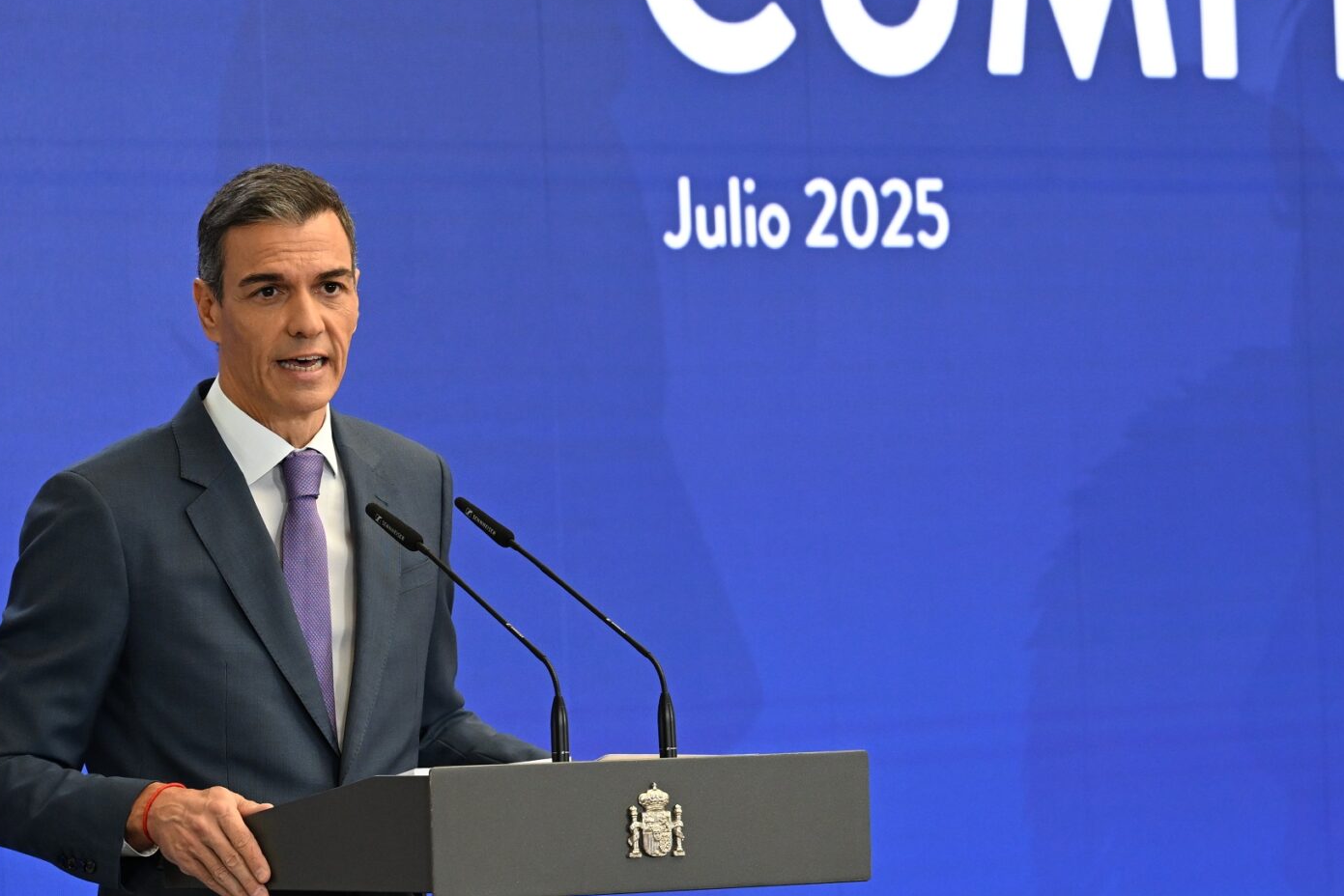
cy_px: 470
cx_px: 1115
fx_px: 8588
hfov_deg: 8.9
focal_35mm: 230
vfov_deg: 6.0
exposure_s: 1/200
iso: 1600
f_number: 4.5
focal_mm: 125
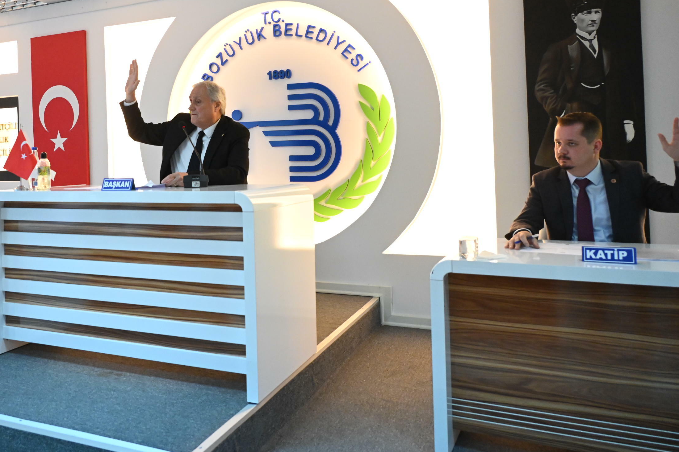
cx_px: 233
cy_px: 146
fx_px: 622
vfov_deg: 39.4
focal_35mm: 33
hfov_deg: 56.2
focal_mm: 24
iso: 5000
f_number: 4
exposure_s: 1/320
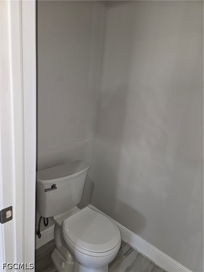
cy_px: 136
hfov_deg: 58.9
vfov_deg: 73.9
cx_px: 102
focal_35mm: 23
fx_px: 181
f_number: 1.8
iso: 100
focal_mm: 5.4
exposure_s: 1/60
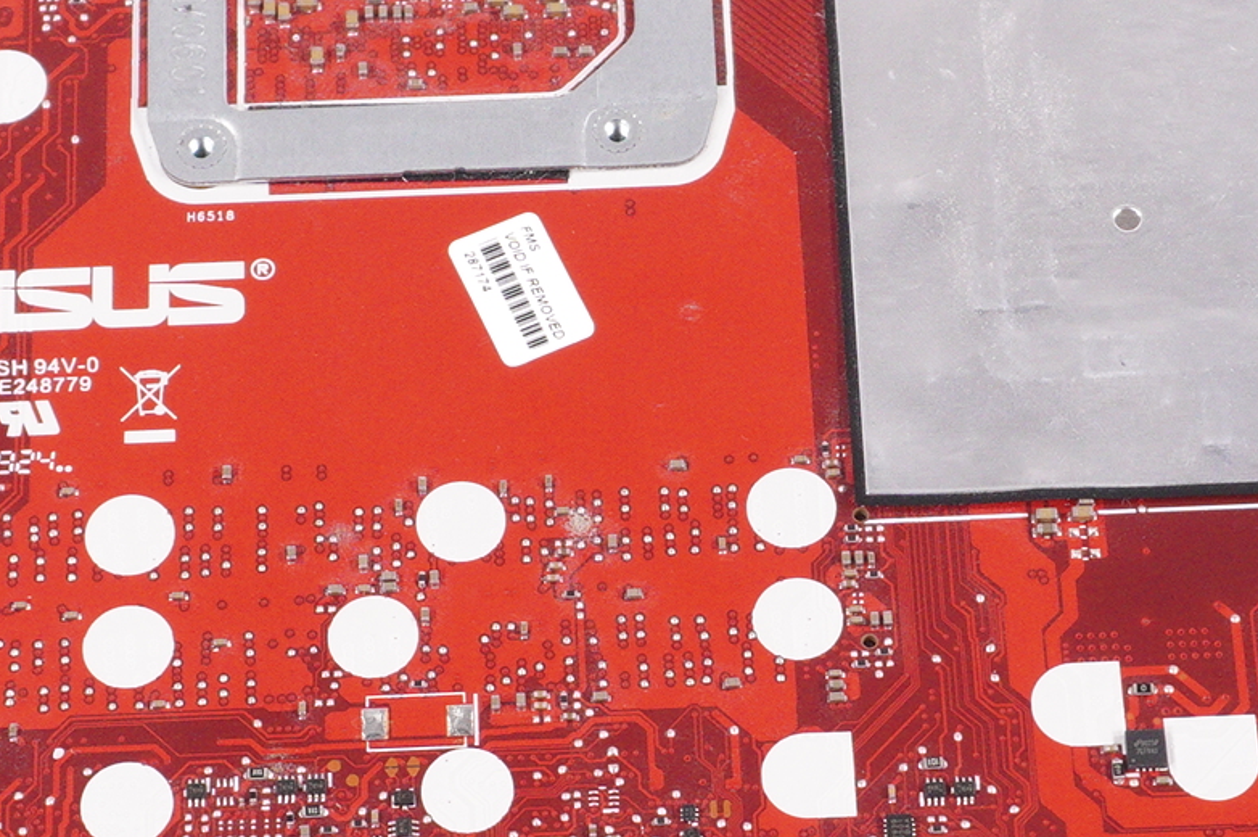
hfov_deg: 16.1
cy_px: 560
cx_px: 619
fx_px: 4434
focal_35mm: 127
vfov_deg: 10.8
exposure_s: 1/320
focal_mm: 22
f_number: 5.6
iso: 1000
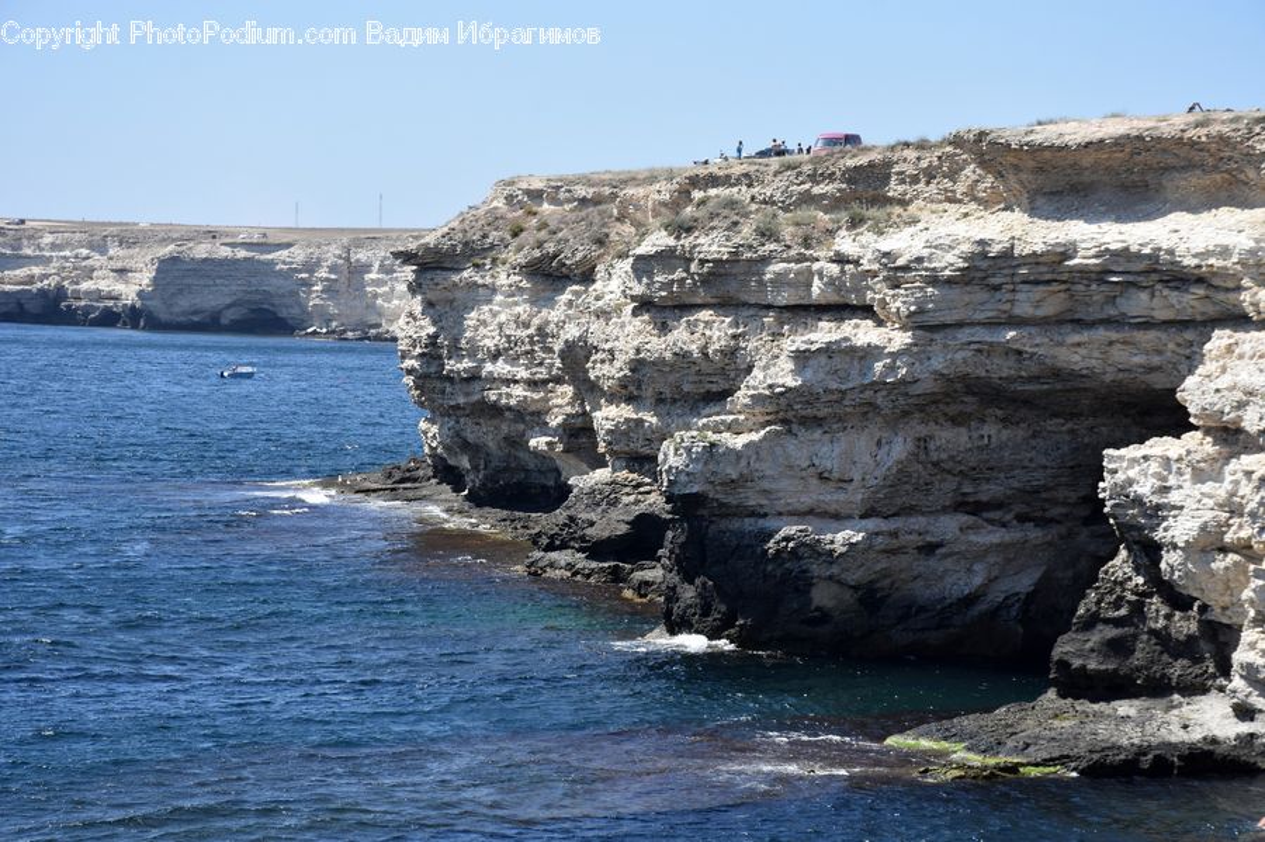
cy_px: 421
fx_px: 3687
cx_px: 632
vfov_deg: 13.0
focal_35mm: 105
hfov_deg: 19.5
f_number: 8
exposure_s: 1/500
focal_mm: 70
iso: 250
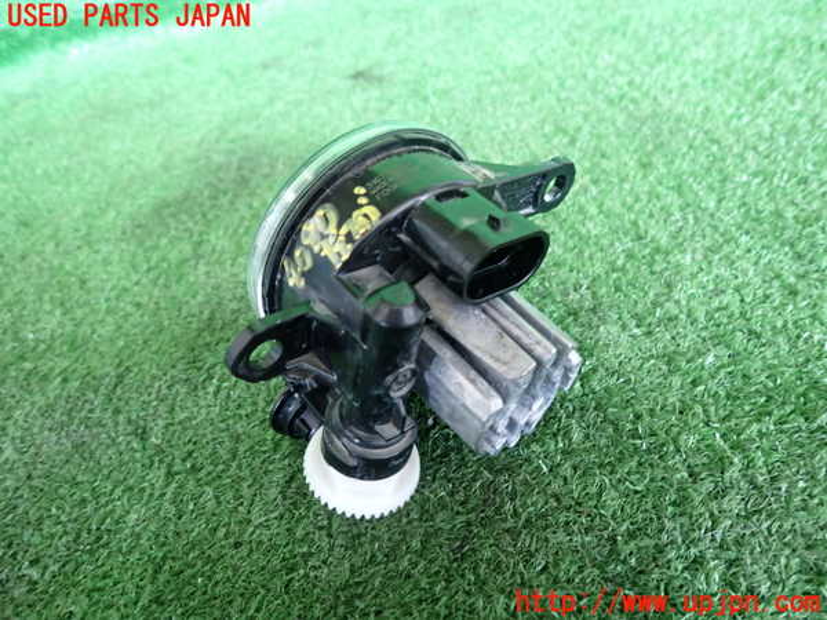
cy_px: 310
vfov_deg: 54.9
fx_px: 597
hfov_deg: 69.4
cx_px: 414
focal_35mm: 25
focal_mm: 4.5
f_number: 2
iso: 500
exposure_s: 1/30
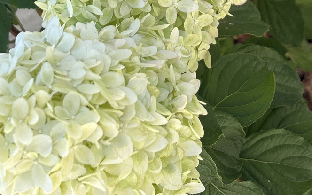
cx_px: 167
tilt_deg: -32.0
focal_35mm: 83
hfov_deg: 24.9
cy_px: -51
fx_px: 706
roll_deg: +20.0
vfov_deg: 15.1
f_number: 1.6
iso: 50
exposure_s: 1/805
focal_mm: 5.96
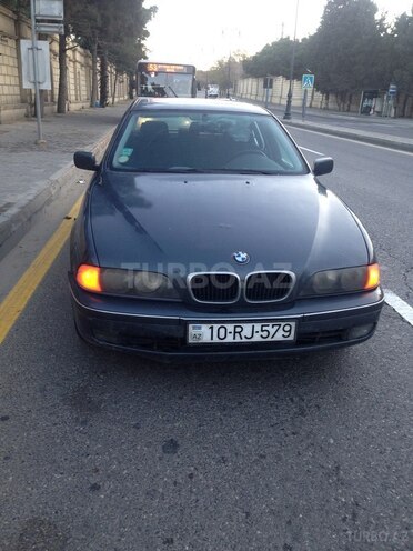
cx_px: 206
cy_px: 276
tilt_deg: -15.4
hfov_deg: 42.9
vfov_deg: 55.4
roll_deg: -3.6
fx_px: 525
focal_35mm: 33
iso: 50
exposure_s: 1/40
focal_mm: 4.12
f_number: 2.4
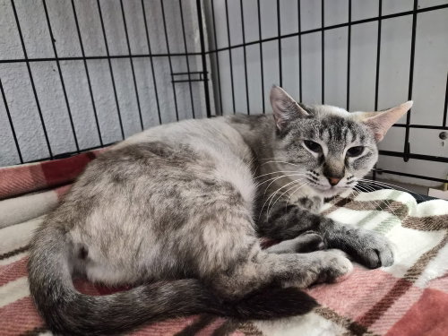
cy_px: 168
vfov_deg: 58.9
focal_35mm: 23
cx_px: 224
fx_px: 298
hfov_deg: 73.9
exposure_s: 1/120
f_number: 1.8
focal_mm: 5.4
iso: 2500
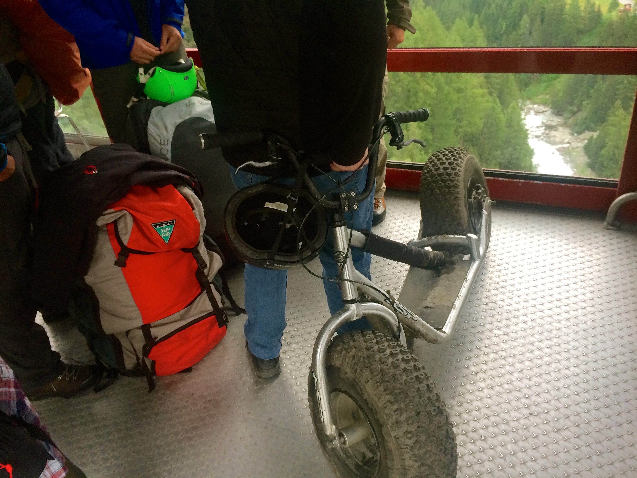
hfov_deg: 60.0
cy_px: 239
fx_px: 552
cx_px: 318
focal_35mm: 30
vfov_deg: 46.8
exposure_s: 1/30
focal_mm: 4.12
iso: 64
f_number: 2.2
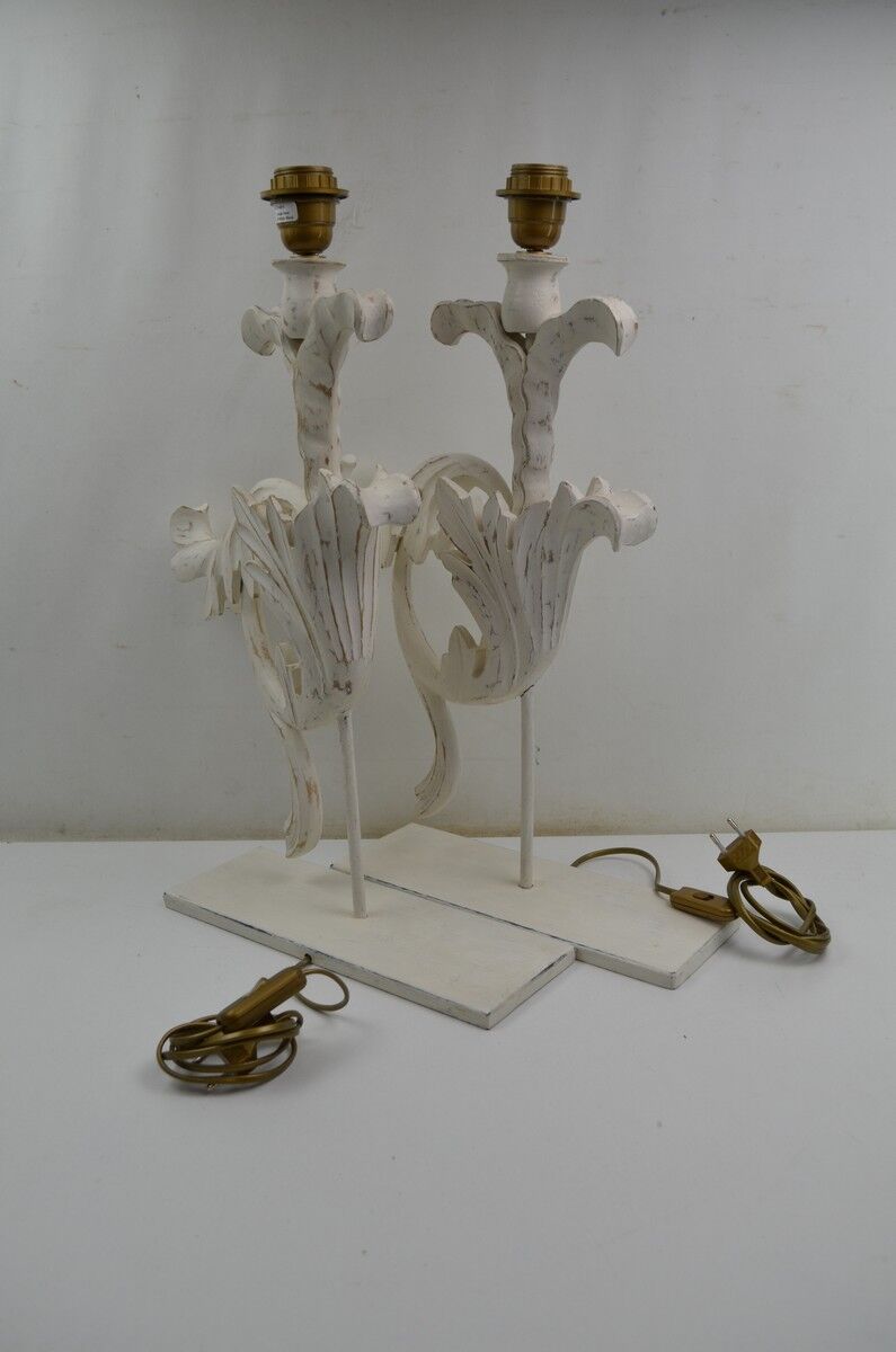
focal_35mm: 33
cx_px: 448
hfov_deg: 39.8
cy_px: 676
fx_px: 1237
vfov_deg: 57.3
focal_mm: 22
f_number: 5.6
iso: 250
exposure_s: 1/125
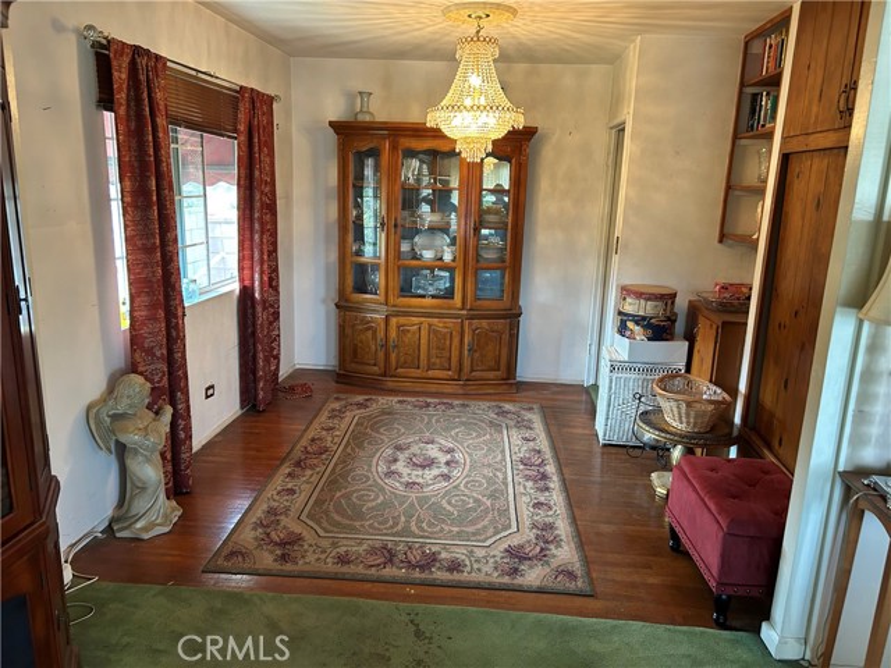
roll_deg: -2.2
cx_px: 446
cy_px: 334
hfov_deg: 67.3
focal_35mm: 26
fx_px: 669
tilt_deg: -13.2
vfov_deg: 53.1
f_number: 1.5
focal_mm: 5.7
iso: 250
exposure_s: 1/60
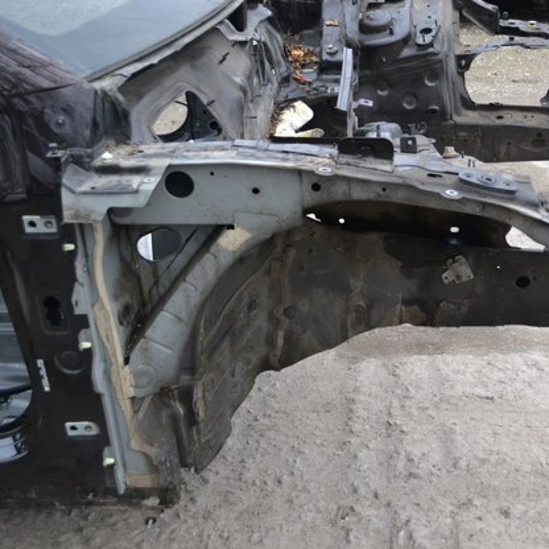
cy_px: 271
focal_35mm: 47
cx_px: 399
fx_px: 843
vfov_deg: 36.1
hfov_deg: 35.4
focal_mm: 24
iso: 2000
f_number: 4
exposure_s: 1/500
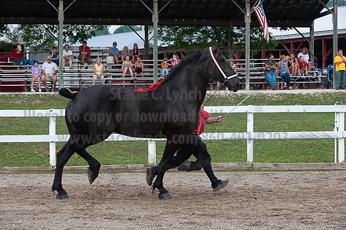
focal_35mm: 102
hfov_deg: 20.0
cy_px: 115
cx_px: 173
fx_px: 979
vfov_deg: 13.4
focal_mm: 102
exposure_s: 1/1600
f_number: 5.6
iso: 1800
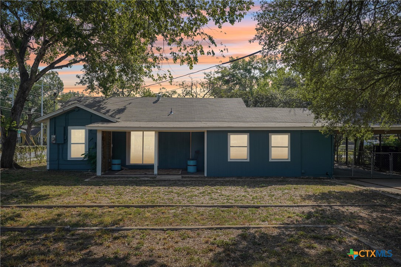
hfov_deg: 61.9
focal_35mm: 30
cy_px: 134
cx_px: 200
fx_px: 334
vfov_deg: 43.6
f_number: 8
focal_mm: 30
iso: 100
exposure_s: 1/125
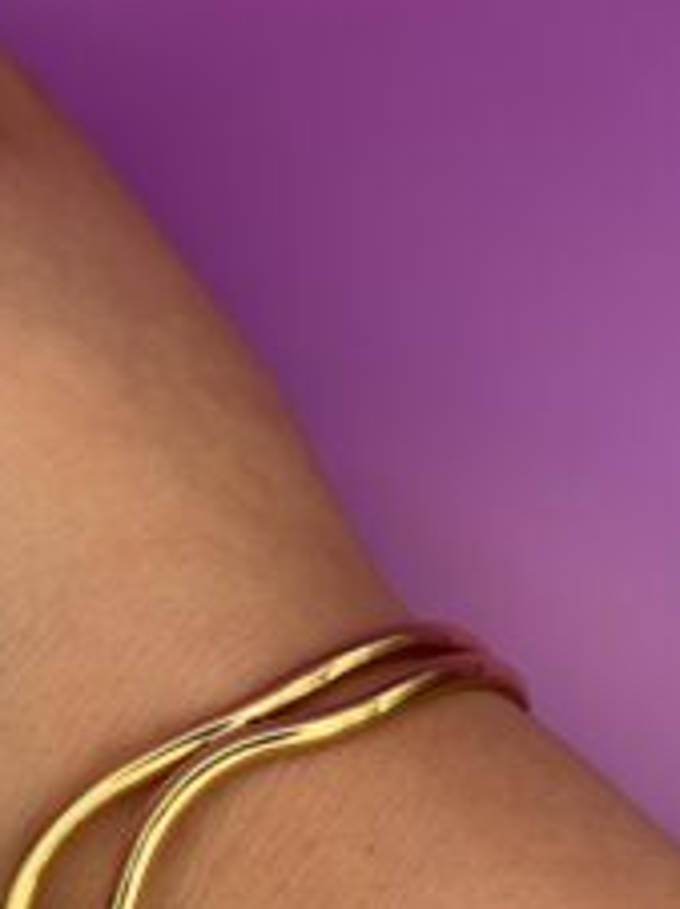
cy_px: 764
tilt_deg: -86.0
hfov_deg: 17.3
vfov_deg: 22.6
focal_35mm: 85
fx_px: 2231
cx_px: 237
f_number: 1.78
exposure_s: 1/212
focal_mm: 6.76
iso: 64
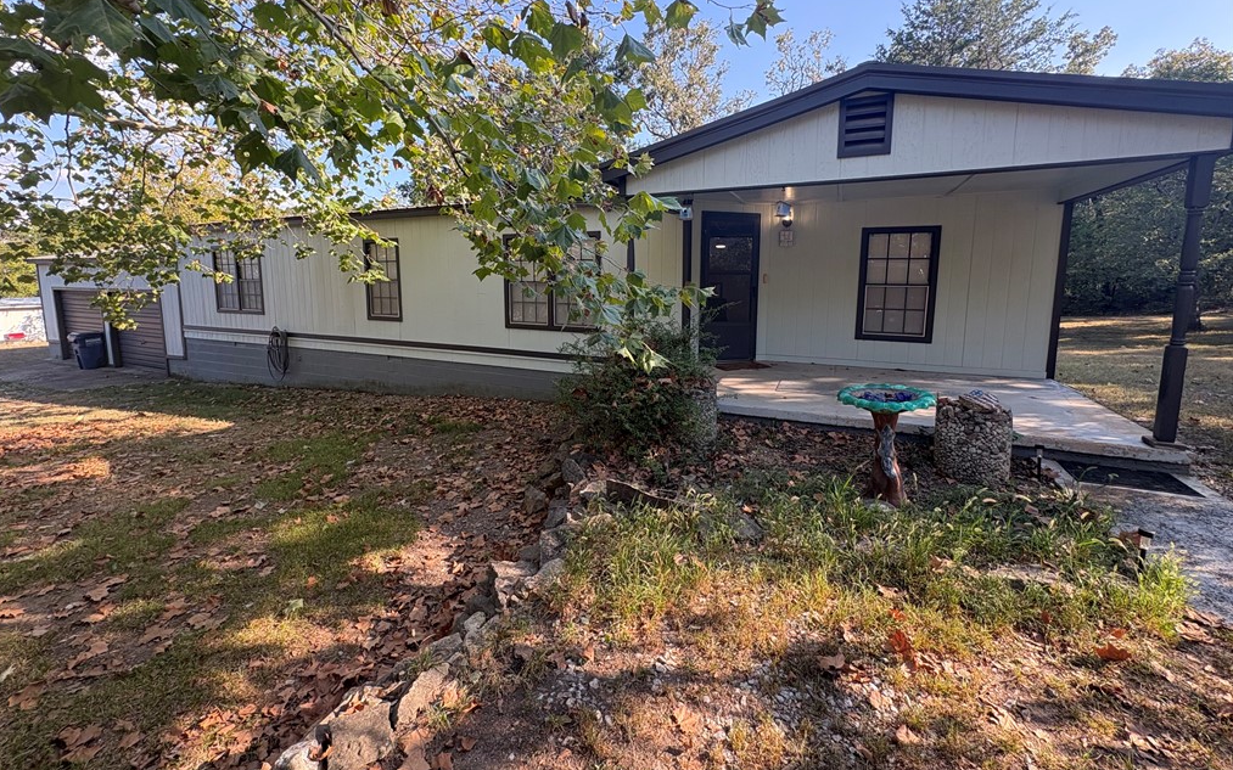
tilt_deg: -7.3
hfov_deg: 101.5
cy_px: 337
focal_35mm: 15
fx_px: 504
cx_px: 612
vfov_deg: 74.5
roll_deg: +0.3
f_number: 2.2
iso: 64
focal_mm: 2.22
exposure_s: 1/182
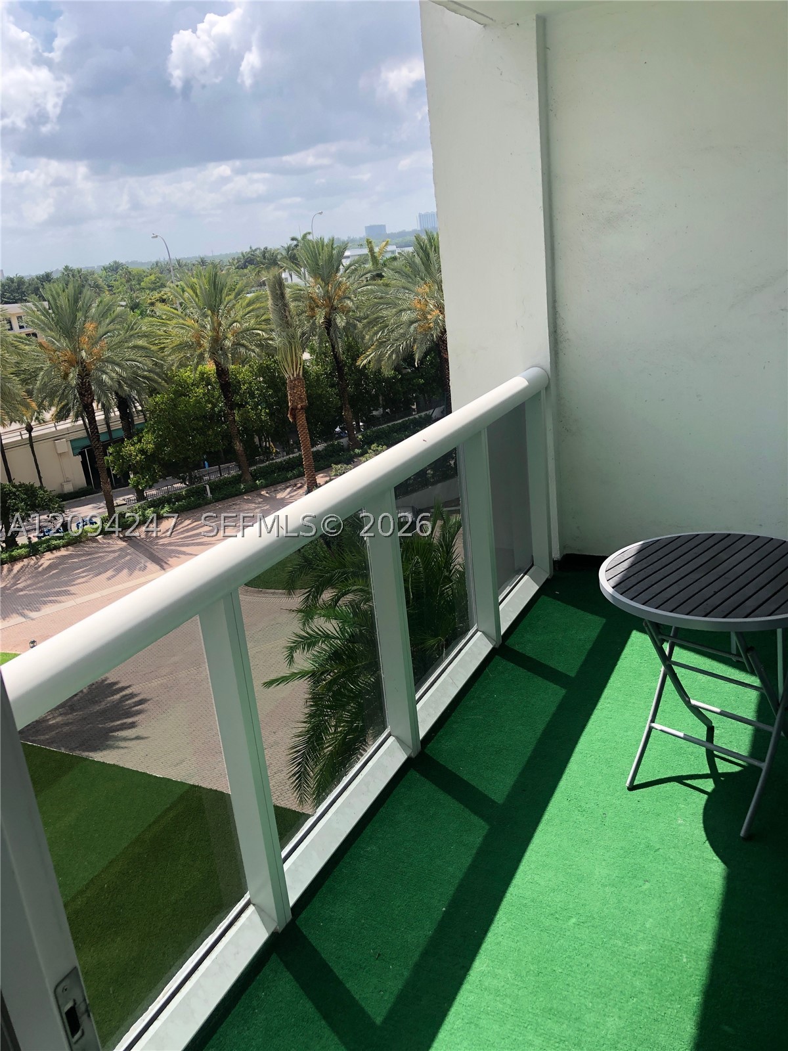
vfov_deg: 63.4
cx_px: 394
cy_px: 526
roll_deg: +6.4
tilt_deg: -17.5
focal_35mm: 28
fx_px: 850
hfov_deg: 49.7
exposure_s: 1/1143
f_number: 1.8
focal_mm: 4
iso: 20
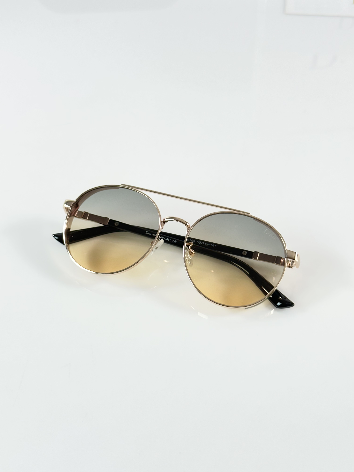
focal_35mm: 48
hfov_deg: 30.3
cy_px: 236
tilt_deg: -48.2
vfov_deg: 39.7
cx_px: 177
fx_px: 654
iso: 64
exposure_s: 1/100
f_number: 1.78
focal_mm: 6.86
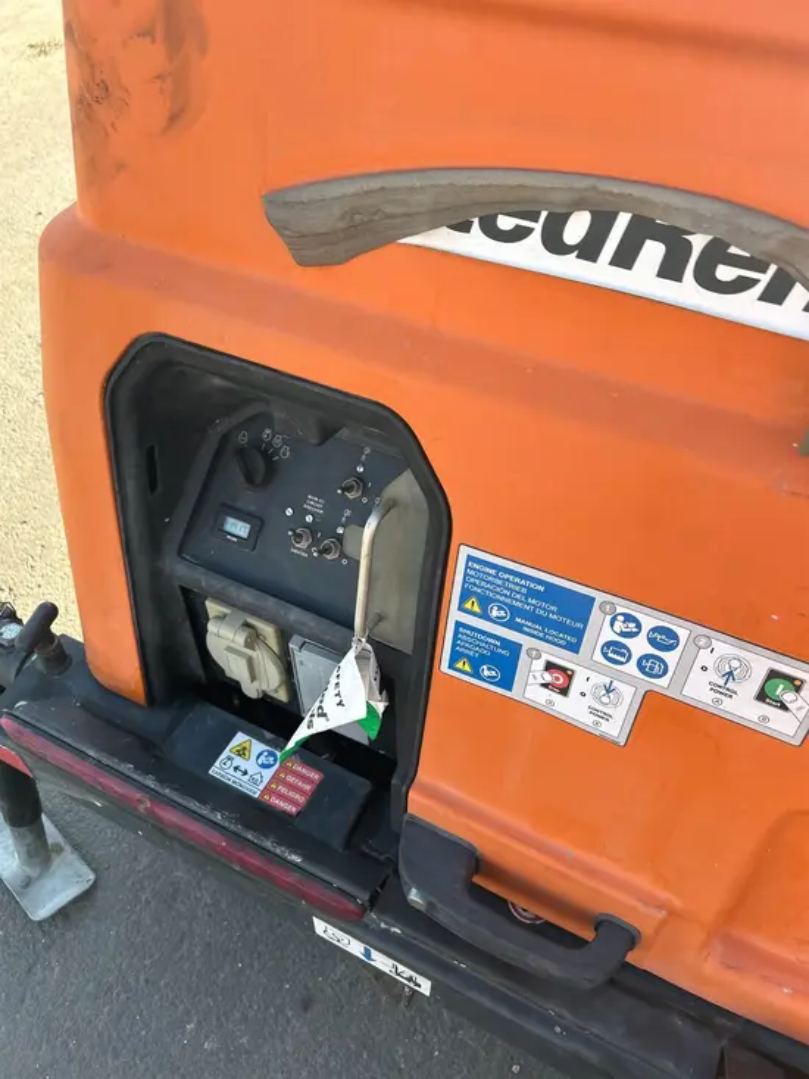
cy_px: 540
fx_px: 810
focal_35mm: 26
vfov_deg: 67.3
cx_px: 404
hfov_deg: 53.1
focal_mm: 5.7
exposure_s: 1/581
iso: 50
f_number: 1.5
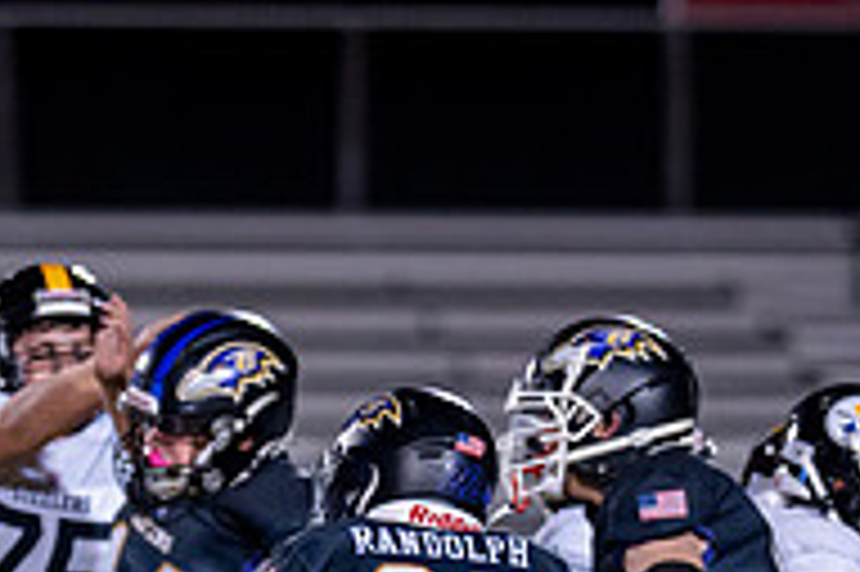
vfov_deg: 2.1
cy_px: 746
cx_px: 346
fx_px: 15896
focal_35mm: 666
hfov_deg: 3.1
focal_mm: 135
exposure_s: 1/1000
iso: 1000
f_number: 1.8
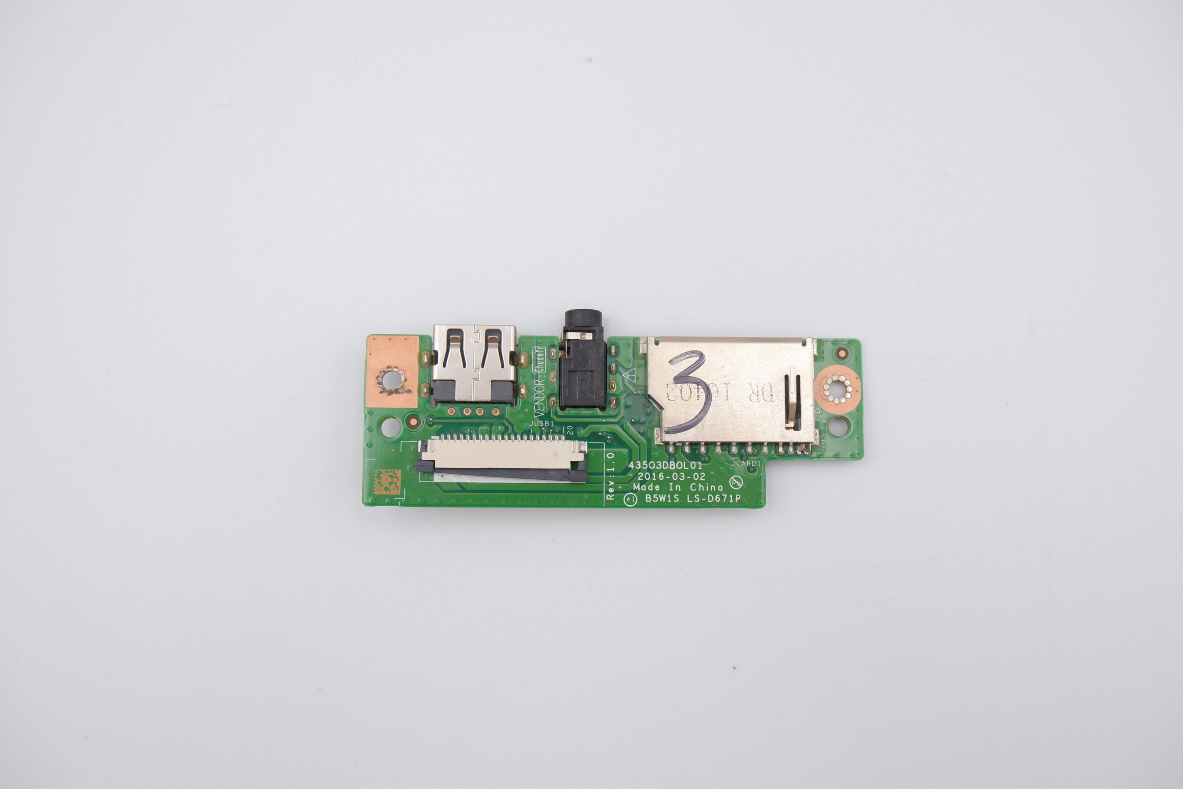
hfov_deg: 58.7
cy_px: 394
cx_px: 592
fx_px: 1052
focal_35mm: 32
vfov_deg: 41.1
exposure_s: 1/250
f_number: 6.4
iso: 800
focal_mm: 21.5
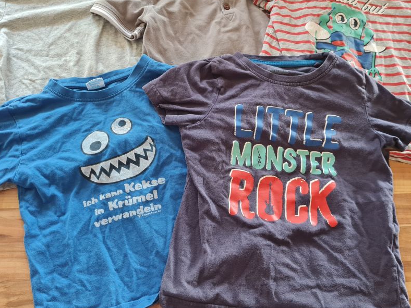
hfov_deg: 55.3
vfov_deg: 42.9
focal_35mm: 33
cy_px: 139
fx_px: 392
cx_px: 201
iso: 320
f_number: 1.8
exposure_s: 1/50
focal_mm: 5.4
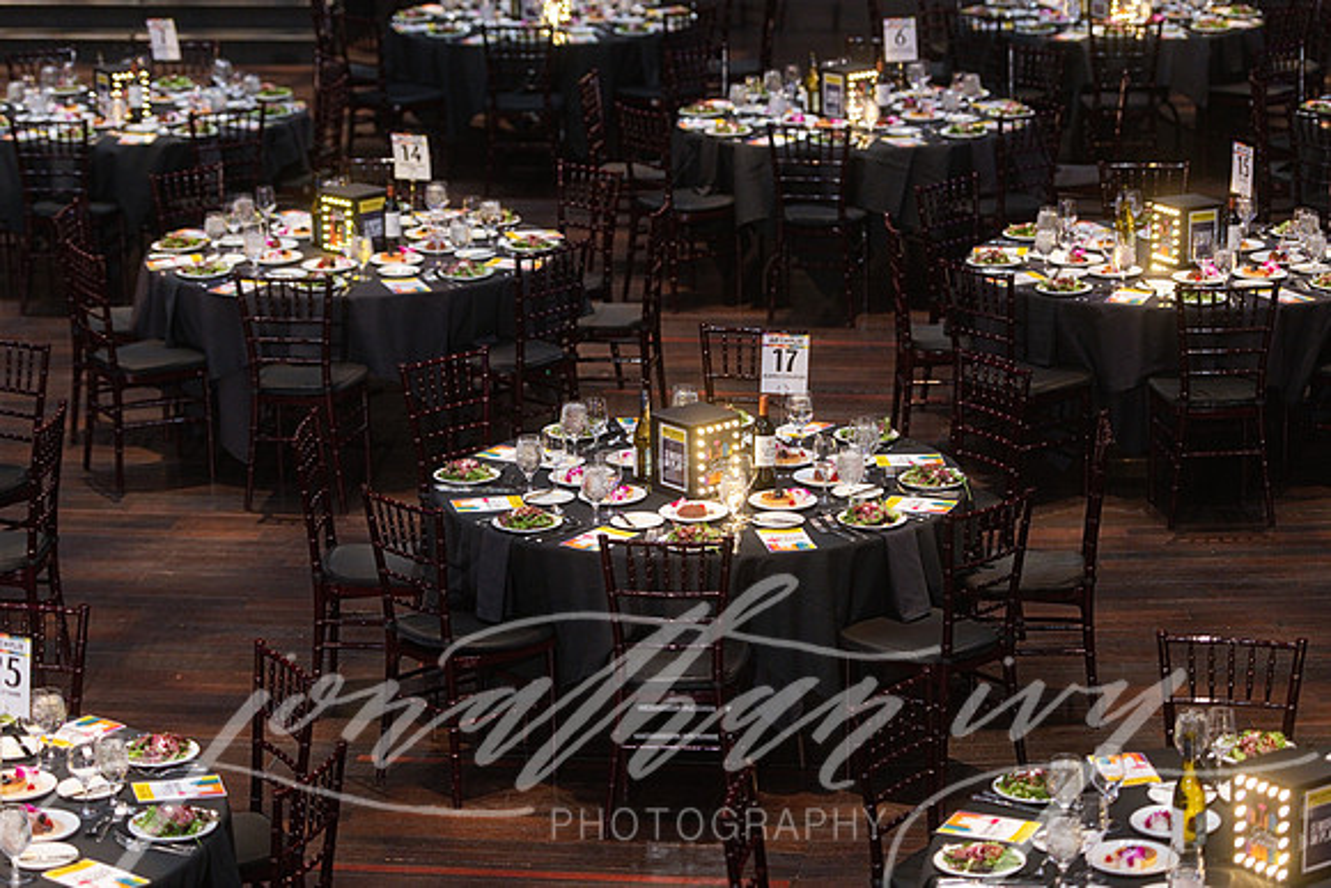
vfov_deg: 13.4
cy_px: 444
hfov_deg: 20.0
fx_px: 3772
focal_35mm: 102
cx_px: 666
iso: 2000
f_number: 2.8
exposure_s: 1/60
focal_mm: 102
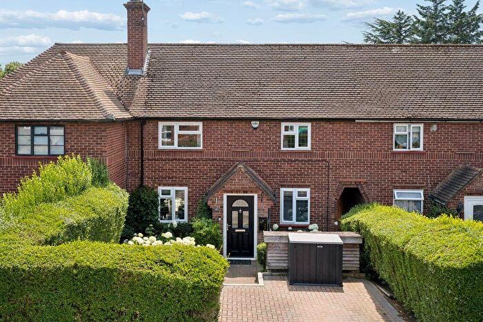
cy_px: 161
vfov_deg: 37.9
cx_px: 242
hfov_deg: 54.4
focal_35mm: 35
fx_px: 470
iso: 320
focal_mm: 35
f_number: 9
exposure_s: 1/500
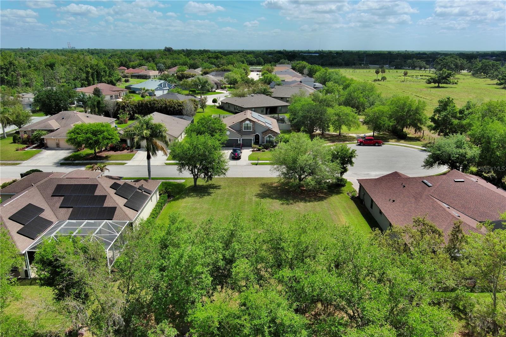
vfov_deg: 44.9
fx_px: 408
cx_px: 253
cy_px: 168
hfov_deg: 63.7
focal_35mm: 29
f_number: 9
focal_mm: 10.57
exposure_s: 1/400
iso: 100
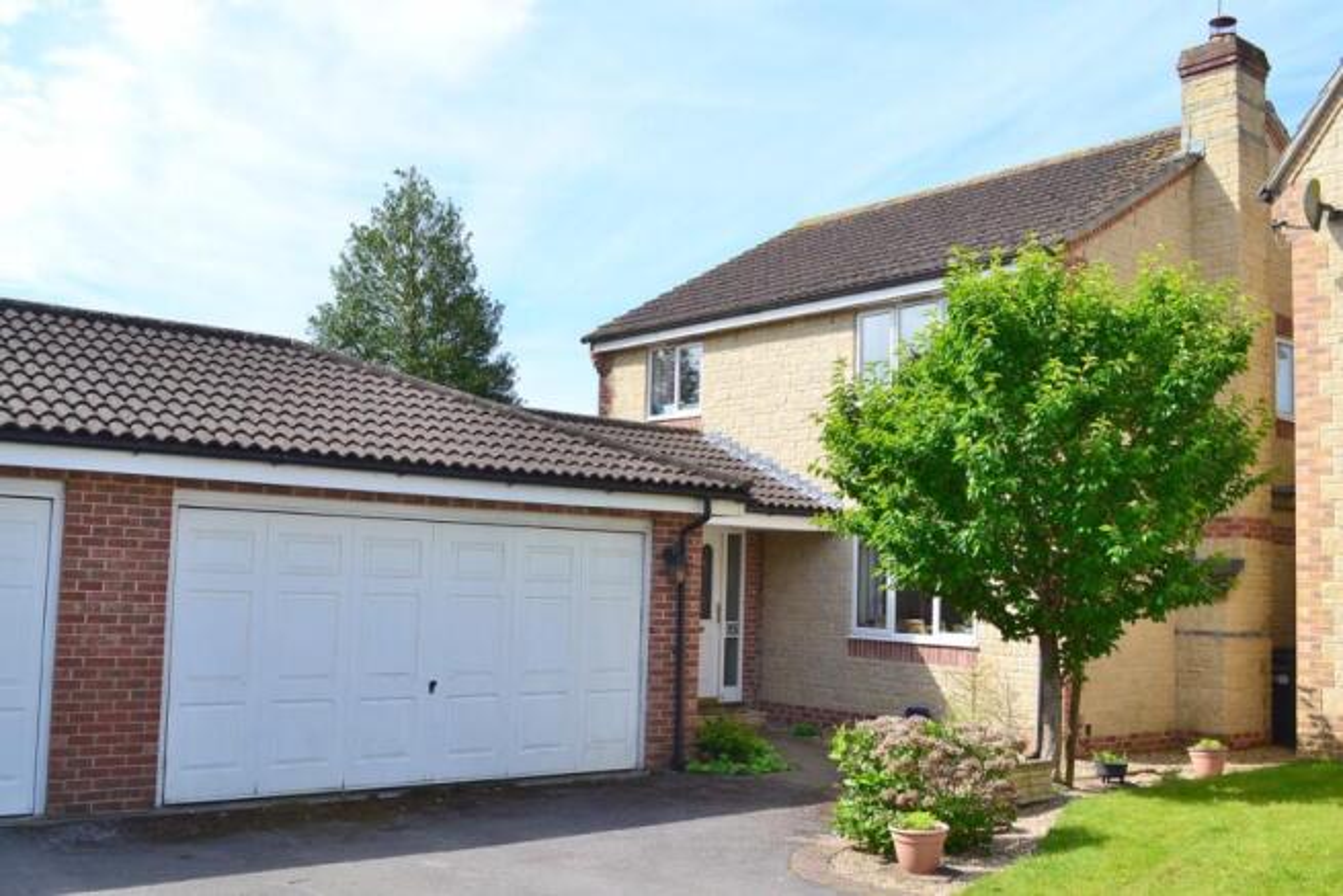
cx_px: 672
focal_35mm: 36
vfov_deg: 36.9
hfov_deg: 53.1
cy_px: 448
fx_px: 1343
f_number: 11
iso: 400
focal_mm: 24
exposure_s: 1/500
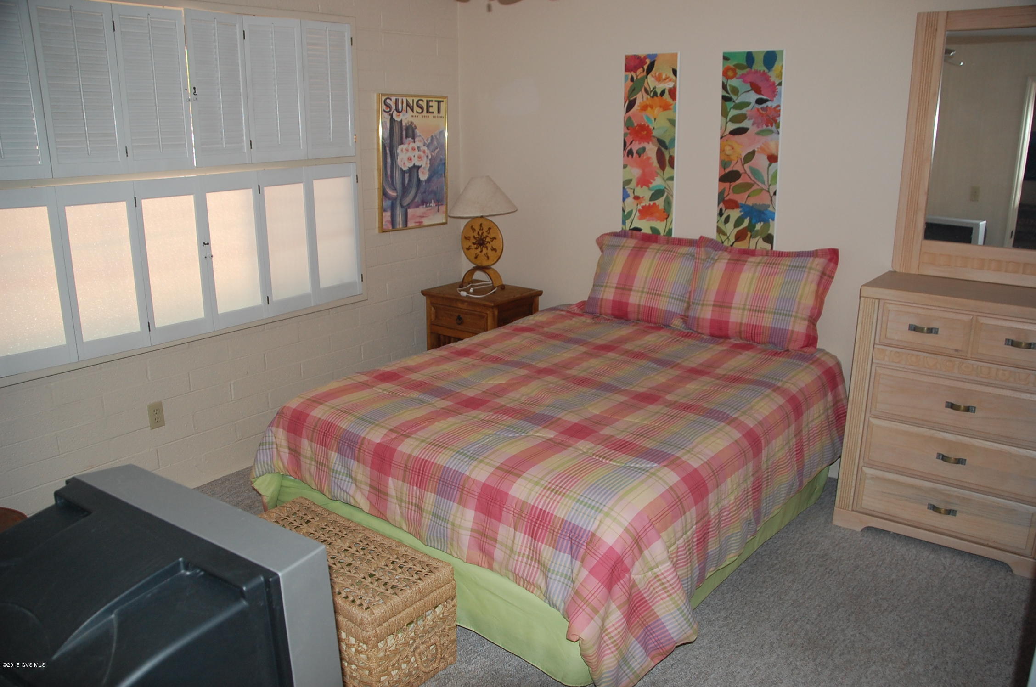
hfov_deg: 67.5
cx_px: 518
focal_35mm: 27
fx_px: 776
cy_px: 344
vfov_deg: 47.8
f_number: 3.5
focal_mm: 18
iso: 400
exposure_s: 1/60
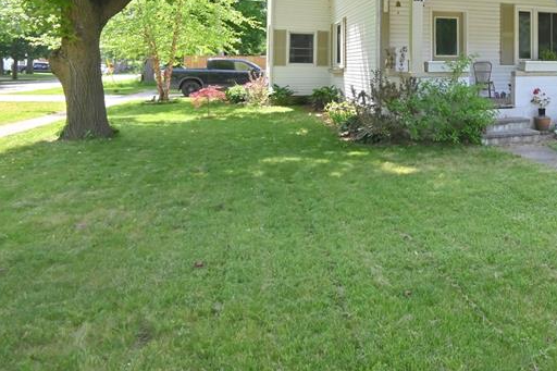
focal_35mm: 32
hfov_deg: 50.6
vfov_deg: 39.2
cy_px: 65
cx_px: 521
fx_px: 495
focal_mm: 16
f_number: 19
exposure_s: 1/60
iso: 800
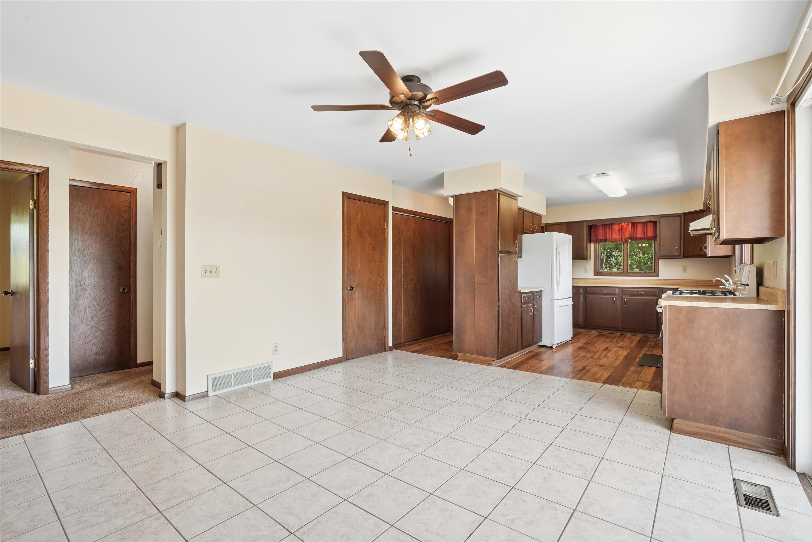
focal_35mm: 16
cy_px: 271
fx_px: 361
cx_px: 406
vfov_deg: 73.7
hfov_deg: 96.7
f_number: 10
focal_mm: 16
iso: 800
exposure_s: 1/60
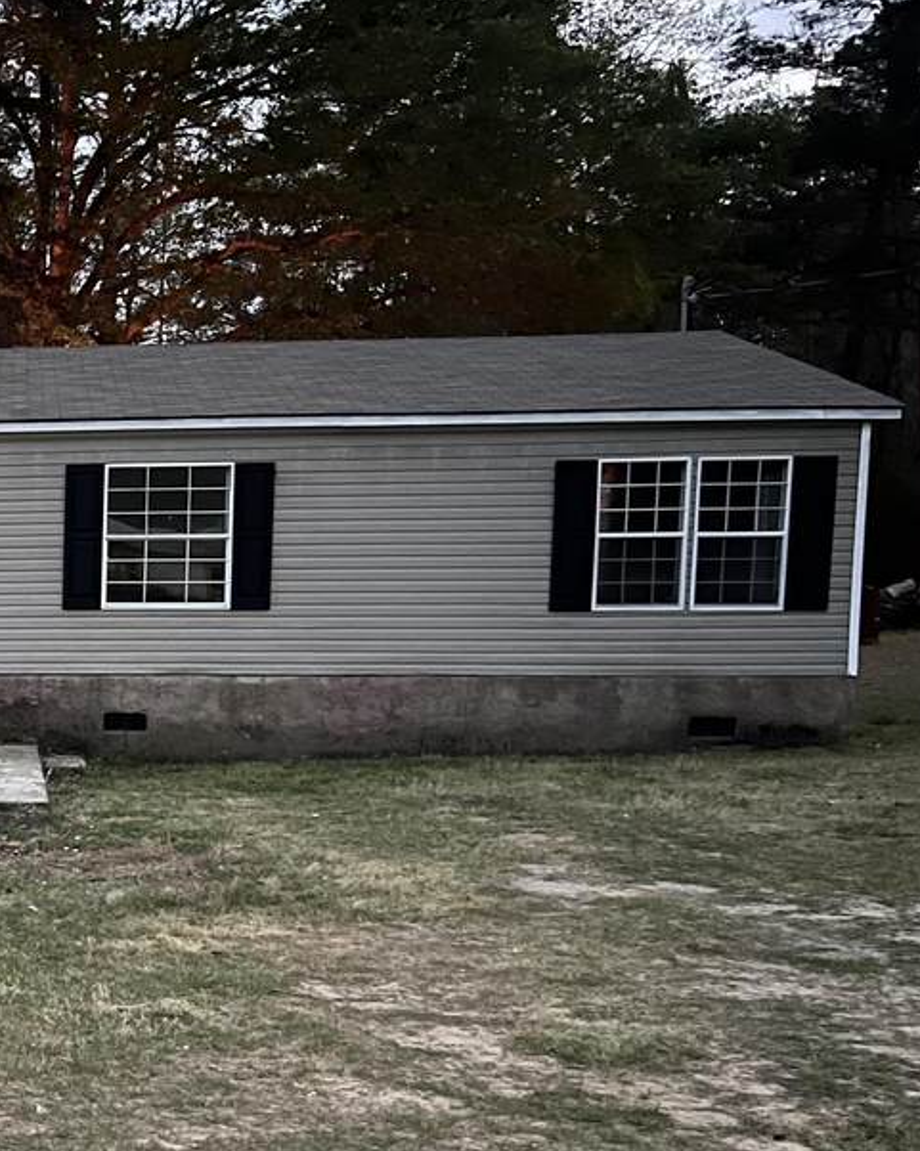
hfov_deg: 24.4
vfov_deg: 34.5
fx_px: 1839
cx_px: -283
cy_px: 755
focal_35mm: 54
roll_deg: +0.5
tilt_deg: -6.6
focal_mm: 5.7
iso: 640
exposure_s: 1/9
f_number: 1.5
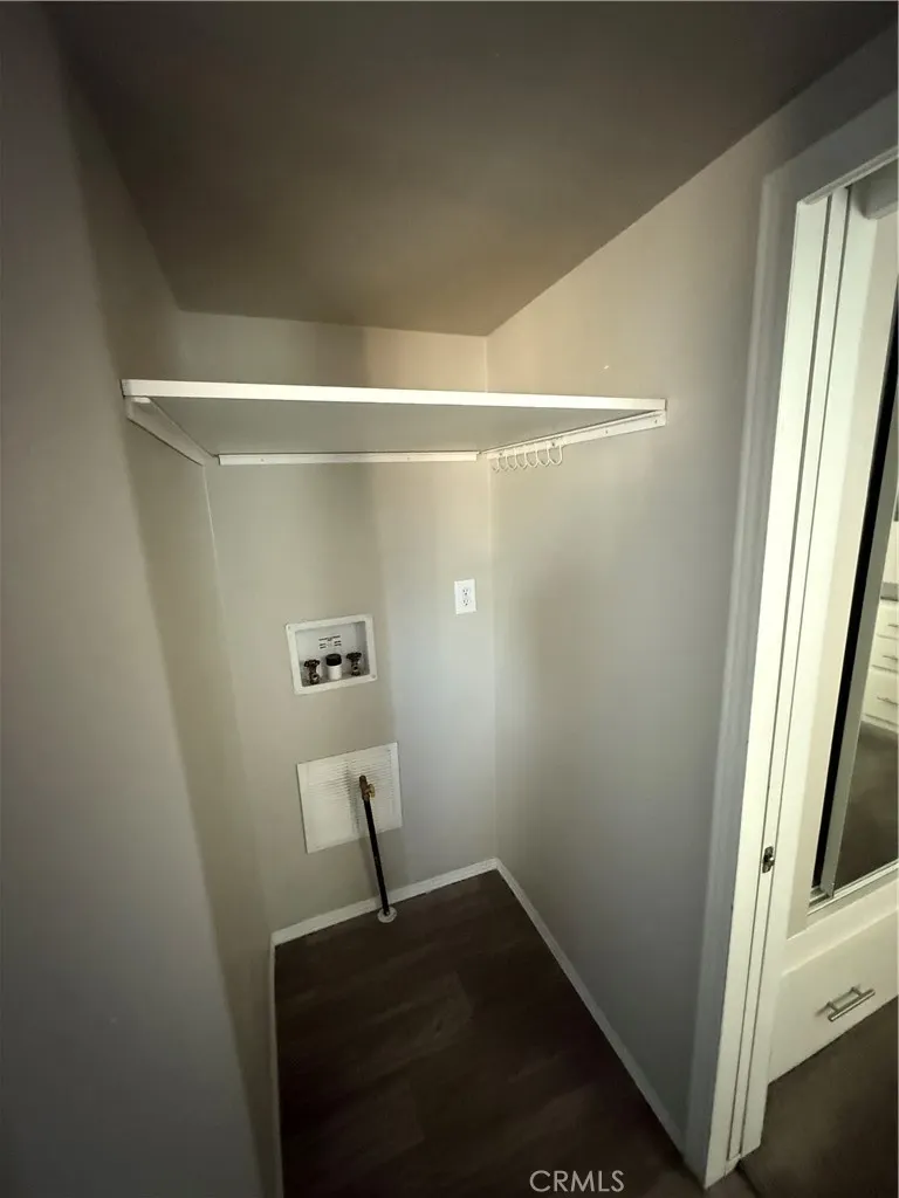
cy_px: 599
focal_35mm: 14
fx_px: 485
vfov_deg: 102.1
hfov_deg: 85.7
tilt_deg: -11.2
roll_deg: +1.1
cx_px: 450
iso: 1250
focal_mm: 2.22
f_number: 2.2
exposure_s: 1/41
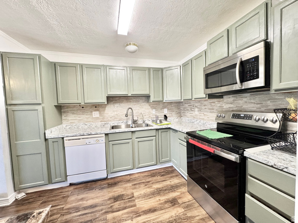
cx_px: 149
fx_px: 121
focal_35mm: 14
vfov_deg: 85.7
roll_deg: +2.1
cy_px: 112
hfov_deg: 102.1
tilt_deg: -3.7
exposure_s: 1/60
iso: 200
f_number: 2.2
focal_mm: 2.22
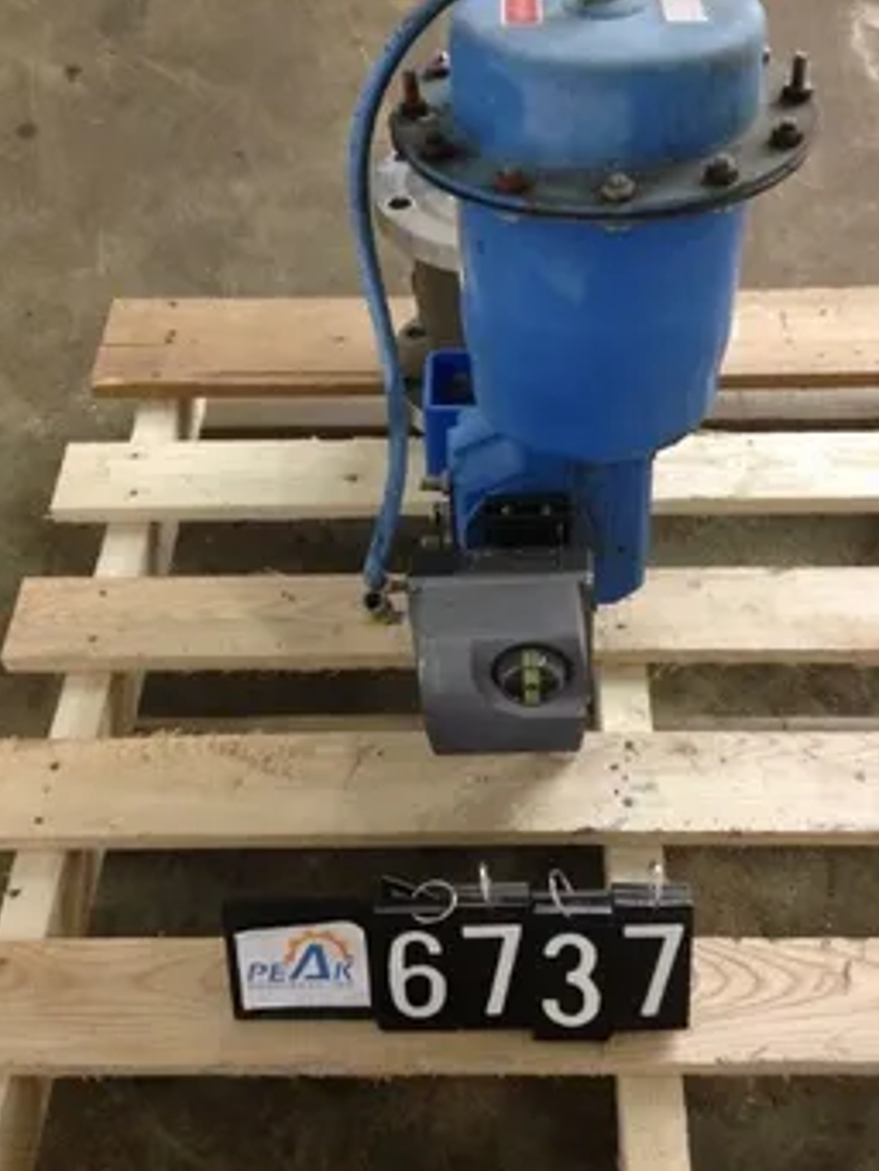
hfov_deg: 35.1
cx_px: 474
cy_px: 556
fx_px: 1387
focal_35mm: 41
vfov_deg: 45.7
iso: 200
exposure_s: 1/20
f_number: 2.4
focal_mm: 4.28
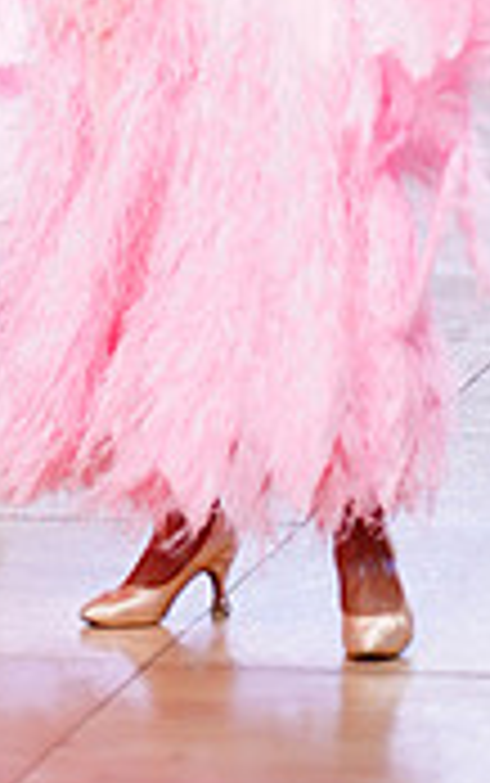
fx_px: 5930
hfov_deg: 4.7
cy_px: -256
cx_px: -20
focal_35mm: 278
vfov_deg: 7.5
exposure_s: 1/500
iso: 320
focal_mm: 82
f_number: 2
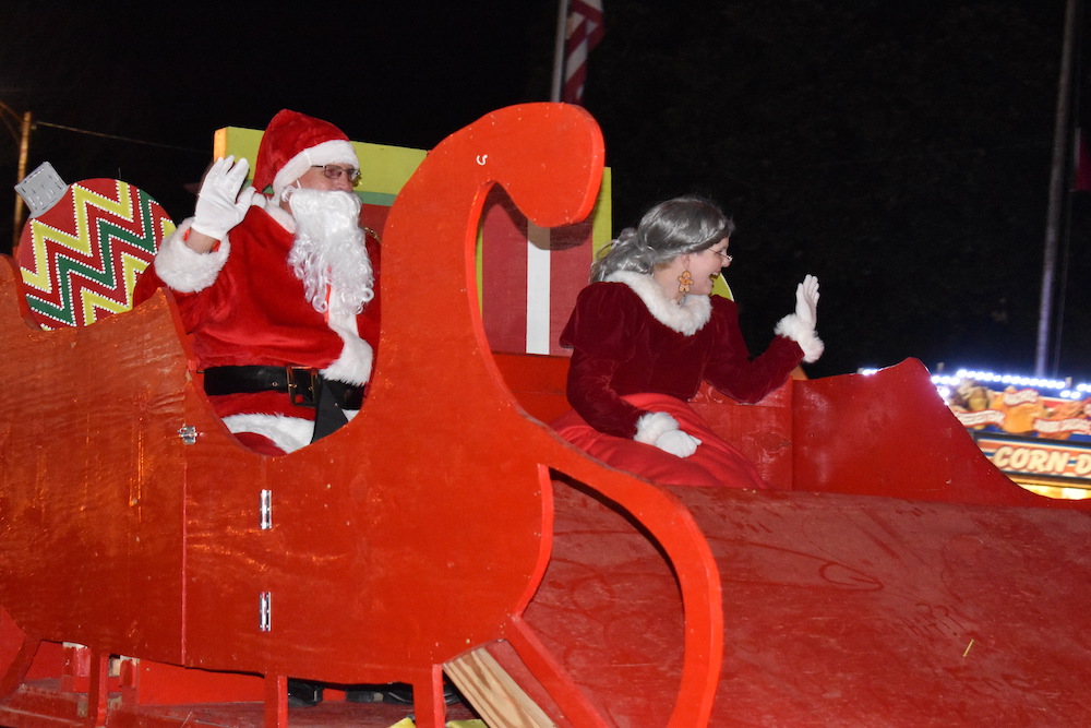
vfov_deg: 16.6
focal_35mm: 82
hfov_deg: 24.6
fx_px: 2500
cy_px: 364
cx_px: 546
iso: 6400
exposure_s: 1/60
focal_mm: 55
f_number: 5.6
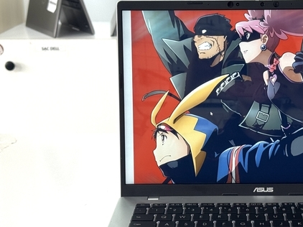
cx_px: 241
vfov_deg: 16.2
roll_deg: +1.2
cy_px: 121
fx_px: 796
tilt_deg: -15.0
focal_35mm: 91
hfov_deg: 21.3
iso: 64
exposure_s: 1/156
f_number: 1.78
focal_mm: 6.76
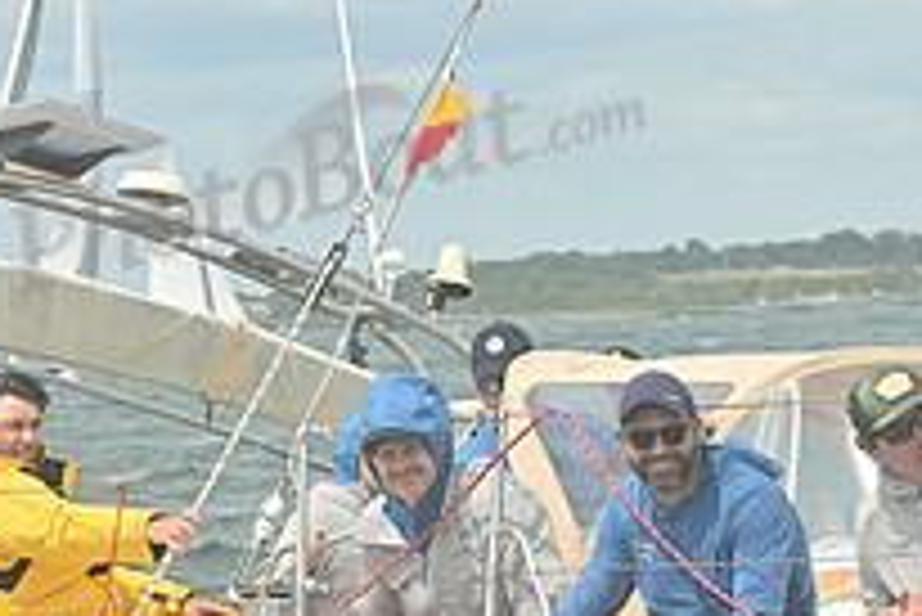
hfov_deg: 6.6
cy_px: 348
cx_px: 882
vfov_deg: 4.4
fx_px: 7970
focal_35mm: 311
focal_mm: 110
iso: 320
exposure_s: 1/1250
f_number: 10
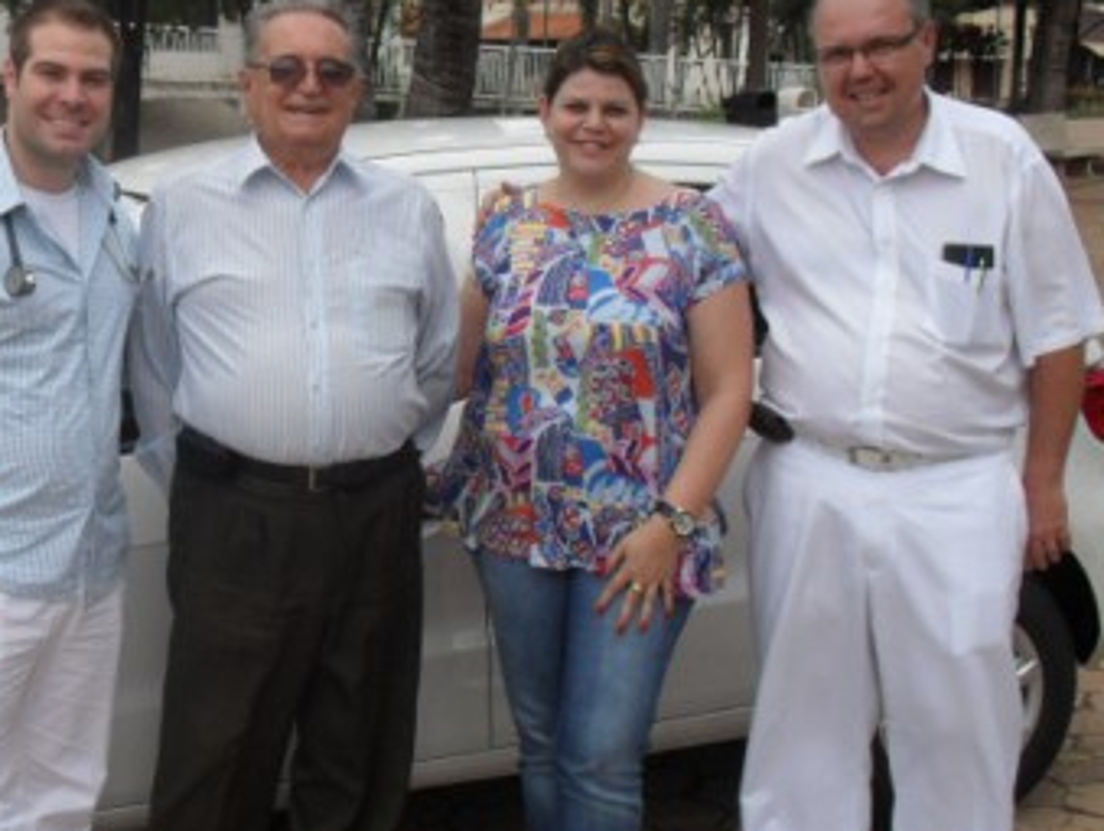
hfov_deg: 28.5
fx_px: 2107
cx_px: 166
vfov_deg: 22.3
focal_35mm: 66
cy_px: 463
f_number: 8.4
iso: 100
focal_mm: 6.3
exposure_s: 1/125
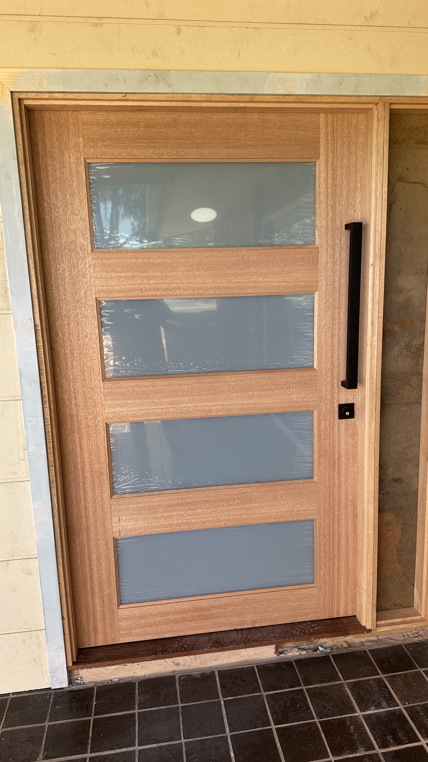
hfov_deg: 42.9
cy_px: 385
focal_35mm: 27
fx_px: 545
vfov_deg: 69.9
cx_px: 225
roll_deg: +1.1
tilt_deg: -11.1
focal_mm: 6.86
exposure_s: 1/251
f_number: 1.78
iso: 80
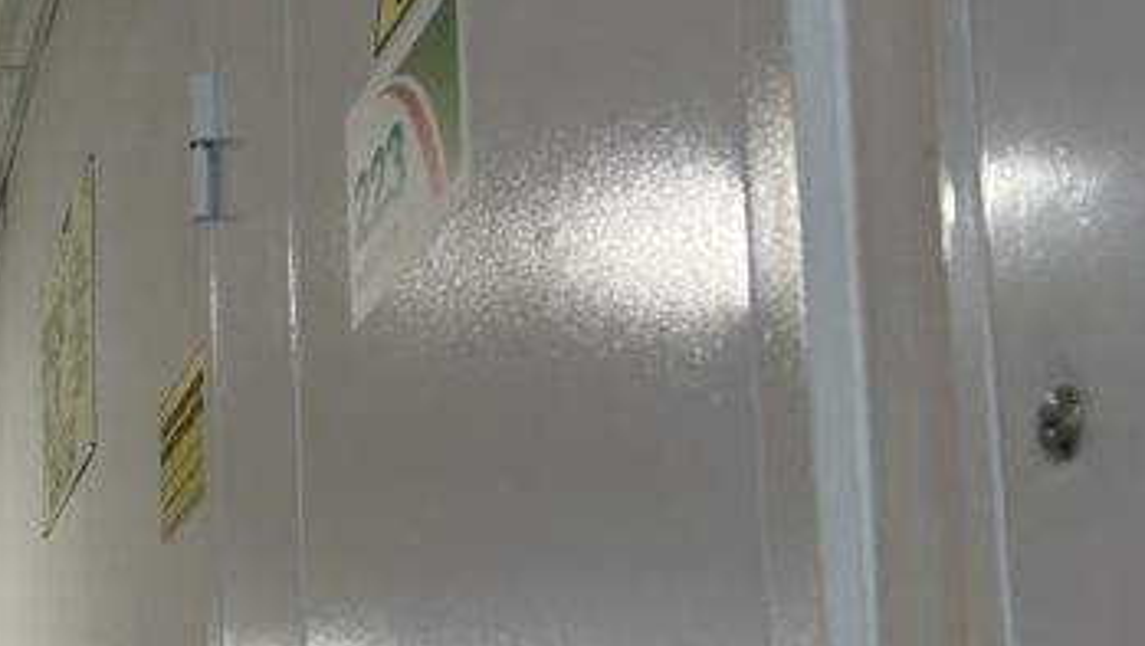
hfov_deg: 22.2
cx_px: -446
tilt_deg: +7.7
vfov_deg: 14.3
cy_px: 702
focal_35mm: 83
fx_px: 2522
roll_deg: -0.5
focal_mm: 5.7
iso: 100
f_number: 1.5
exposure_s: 1/100
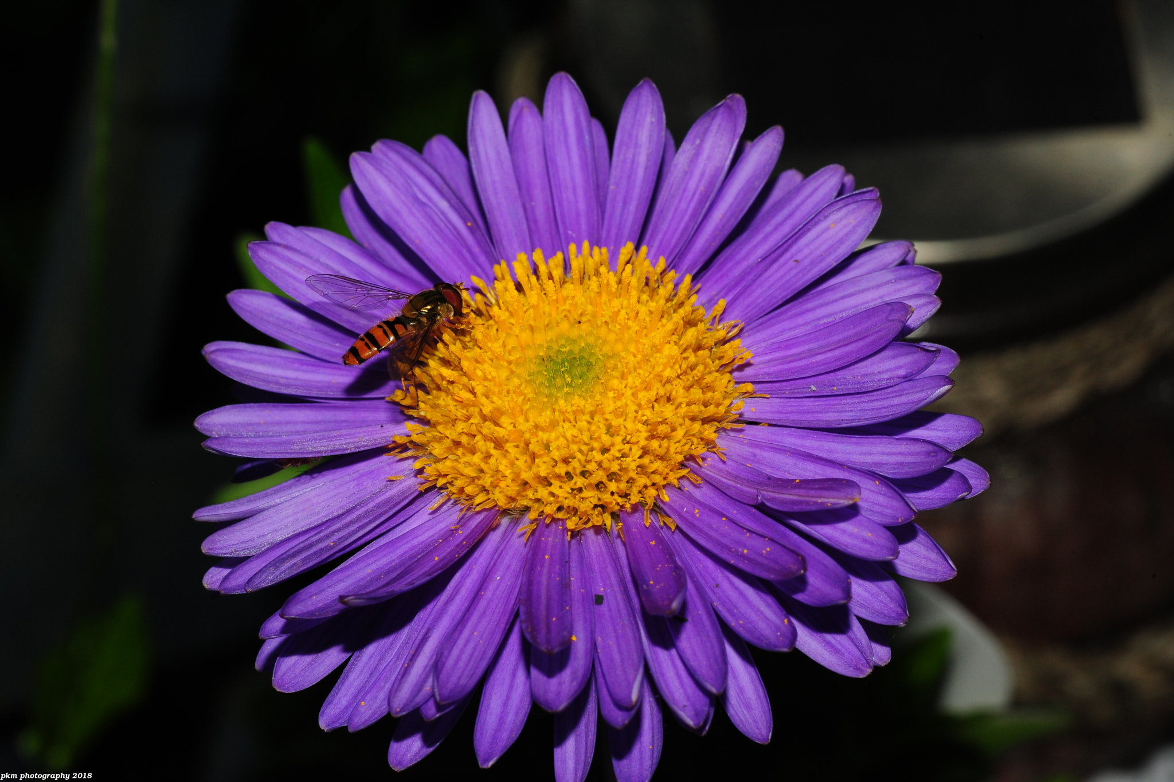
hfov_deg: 20.4
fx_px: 3260
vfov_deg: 13.7
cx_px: 587
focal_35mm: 100
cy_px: 391
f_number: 25
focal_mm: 100
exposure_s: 1/100
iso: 800
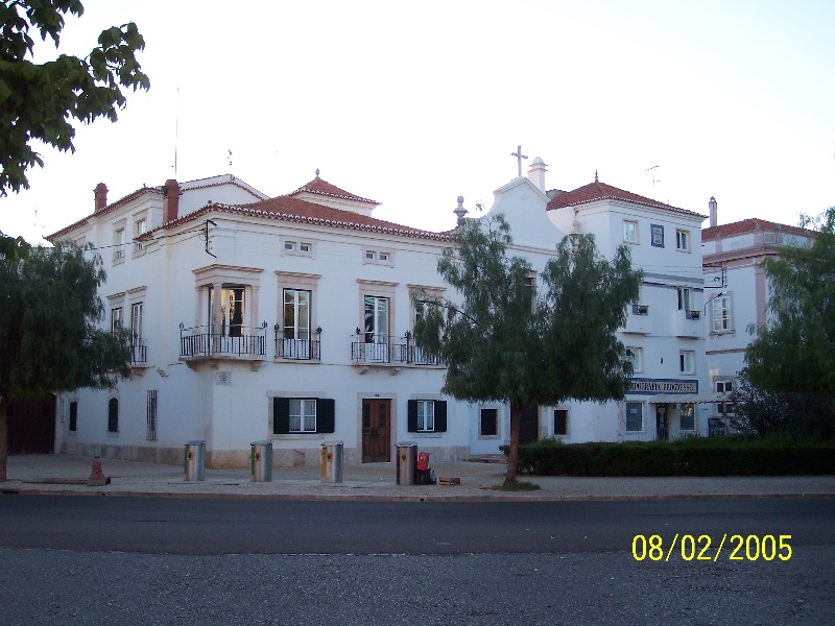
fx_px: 917
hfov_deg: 49.0
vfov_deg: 37.7
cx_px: 418
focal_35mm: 38
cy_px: 313
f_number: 2.8
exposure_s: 1/350
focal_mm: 8
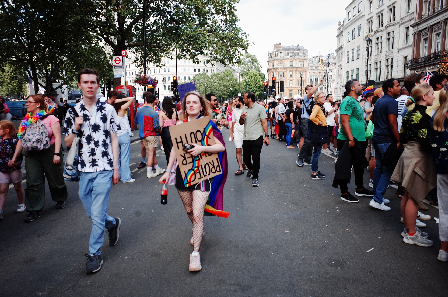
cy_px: 148
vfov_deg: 46.2
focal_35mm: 28
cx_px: 224
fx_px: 348
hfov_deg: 65.6
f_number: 2.8
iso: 200
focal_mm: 18.3
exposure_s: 1/400
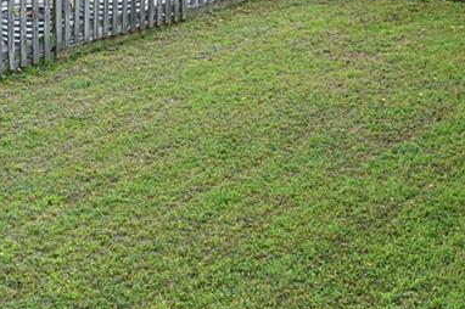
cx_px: 270
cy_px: -31
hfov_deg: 20.0
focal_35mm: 102
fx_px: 1316
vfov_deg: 13.1
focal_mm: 38
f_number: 5.6
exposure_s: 1/125
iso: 400
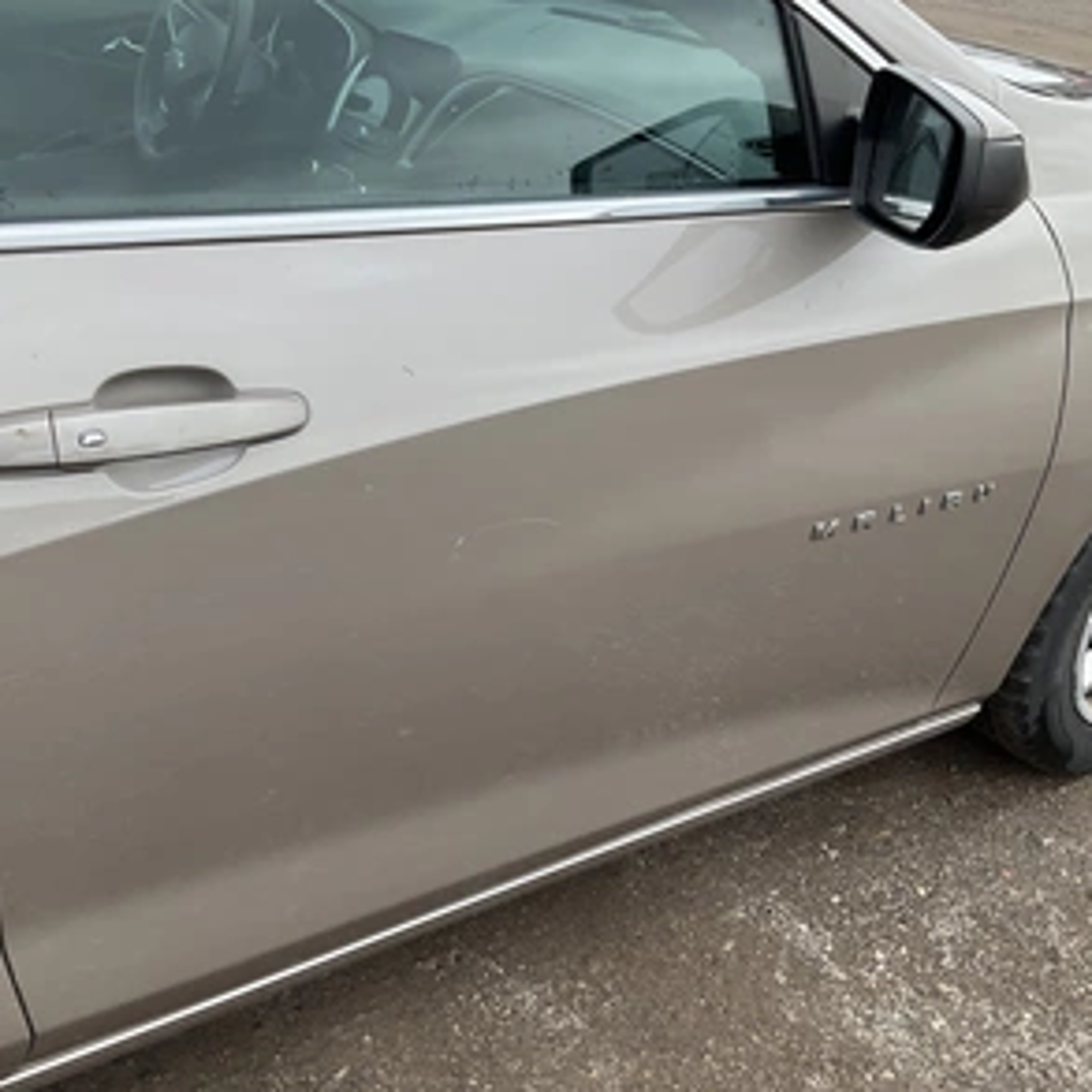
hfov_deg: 47.0
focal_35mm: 35
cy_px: 555
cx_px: 447
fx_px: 1249
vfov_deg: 47.2
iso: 25
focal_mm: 3
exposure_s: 1/620
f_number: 1.8
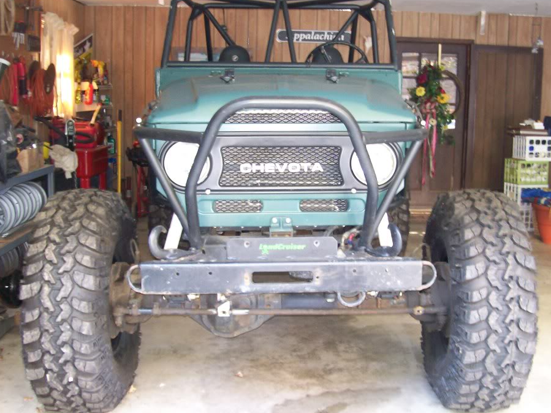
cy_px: 197
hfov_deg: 45.8
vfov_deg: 35.1
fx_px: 653
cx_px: 289
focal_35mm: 41
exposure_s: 1/6.63
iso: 140
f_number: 2.7
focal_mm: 6
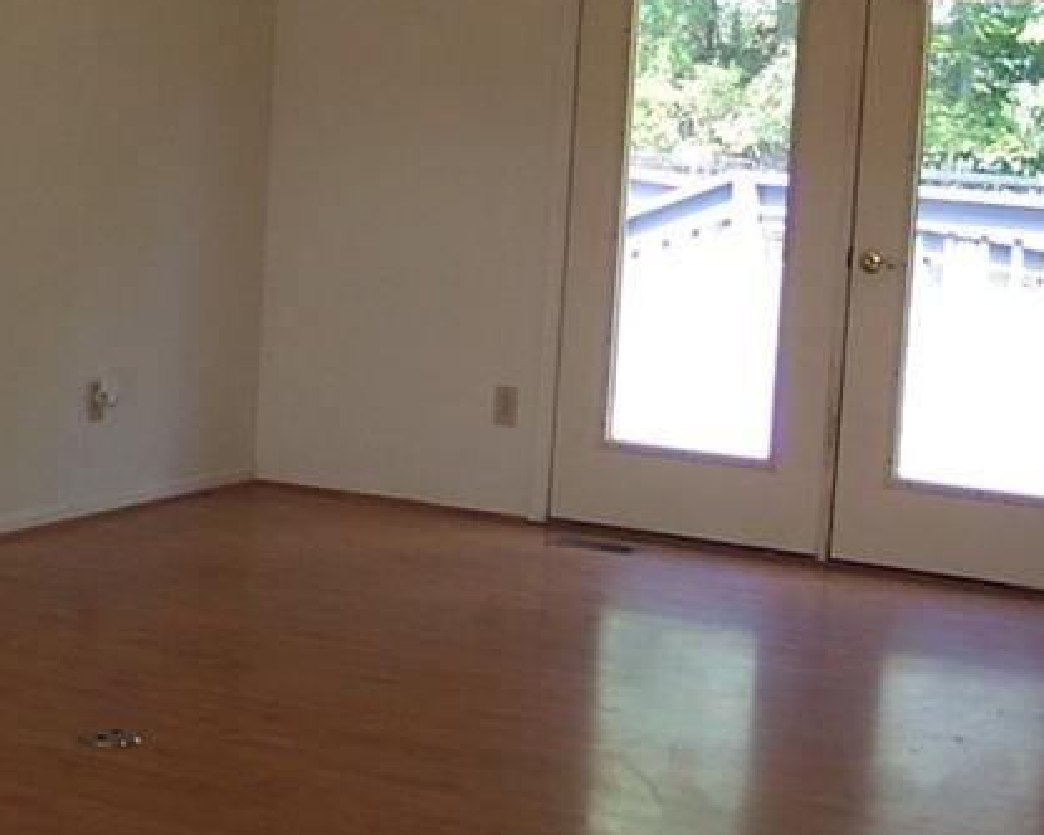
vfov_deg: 17.4
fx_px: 2719
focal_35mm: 88
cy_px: 279
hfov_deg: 21.7
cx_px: 380
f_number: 2.8
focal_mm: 8
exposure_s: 1/90
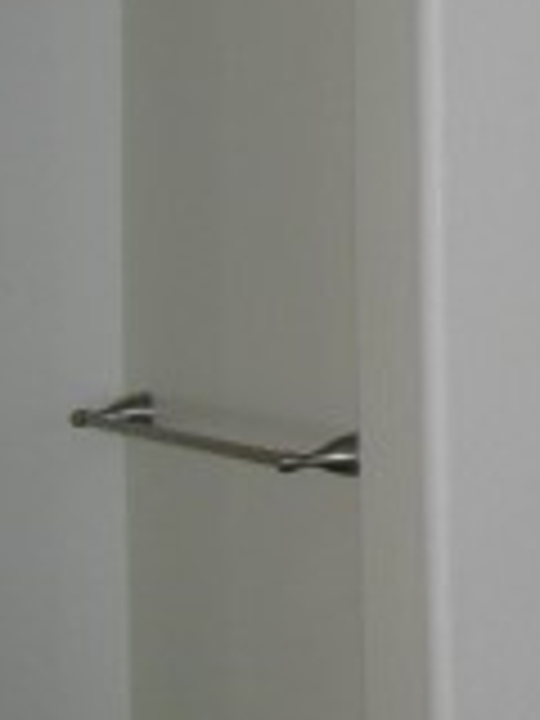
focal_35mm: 144
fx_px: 2995
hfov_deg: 9.0
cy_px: 9
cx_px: 1436
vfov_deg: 13.5
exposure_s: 1/60
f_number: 3.1
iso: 200
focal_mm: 6.3
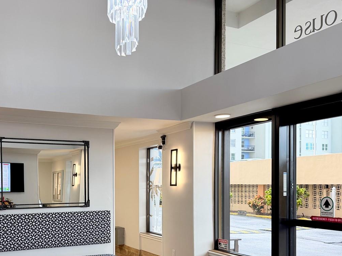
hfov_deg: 48.2
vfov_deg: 36.8
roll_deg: +0.7
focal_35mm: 38
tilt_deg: -1.4
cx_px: 115
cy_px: 191
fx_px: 375
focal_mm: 6.76
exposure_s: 1/189
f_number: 1.78
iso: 100
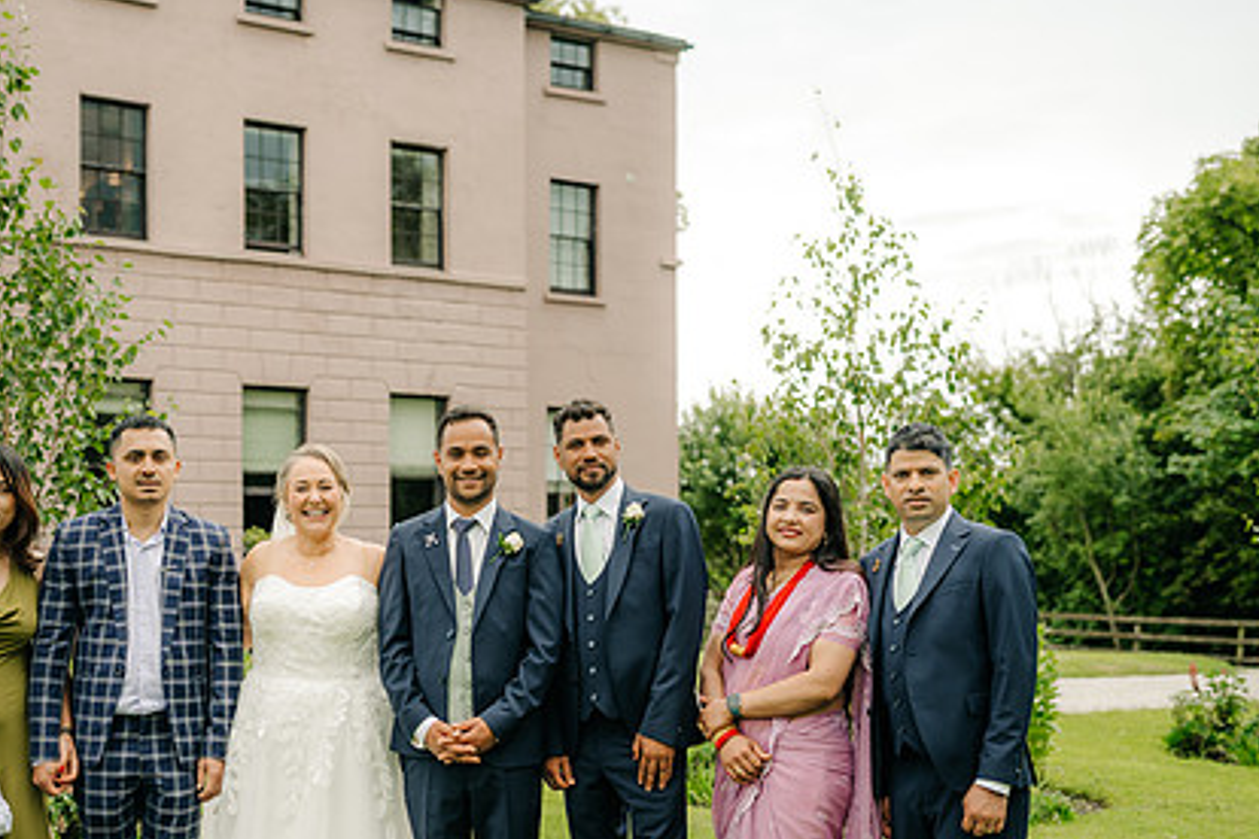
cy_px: 576
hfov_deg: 39.9
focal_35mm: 49
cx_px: 438
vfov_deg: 27.3
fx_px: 1714
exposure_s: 1/500
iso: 100
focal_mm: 35
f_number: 2.2
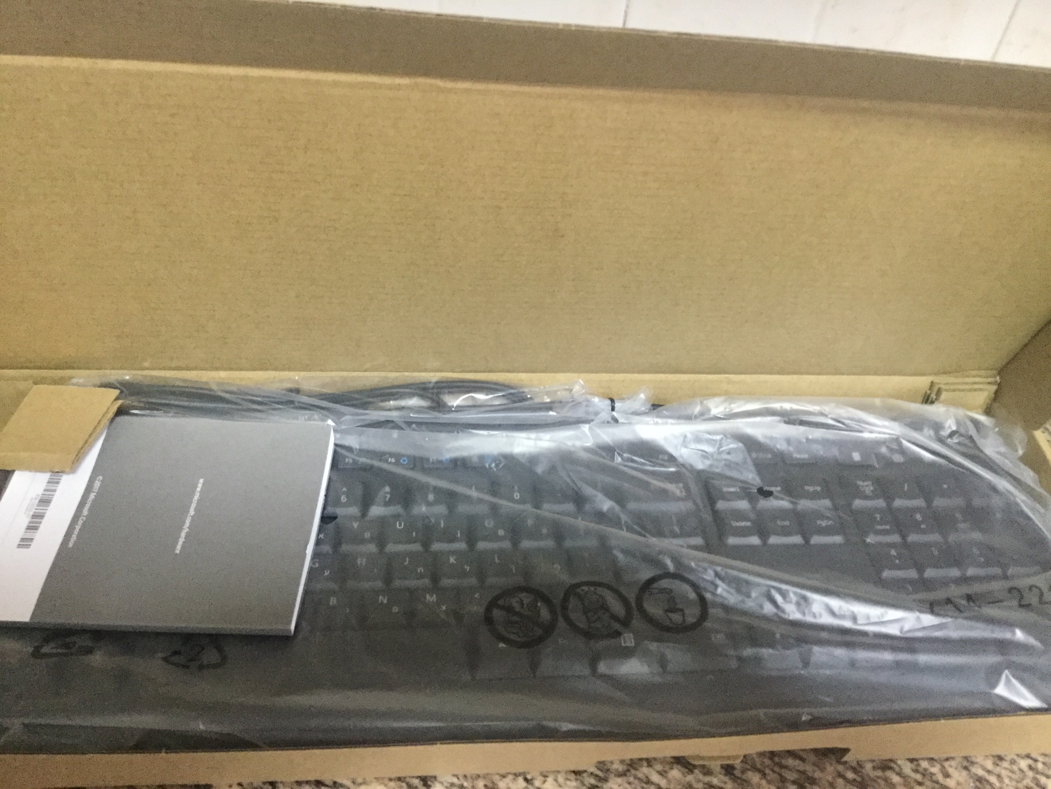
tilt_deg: -47.3
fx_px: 941
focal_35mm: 31
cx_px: 526
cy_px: 394
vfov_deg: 45.4
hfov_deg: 58.4
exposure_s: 1/17
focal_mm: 3.3
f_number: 2.4
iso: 250
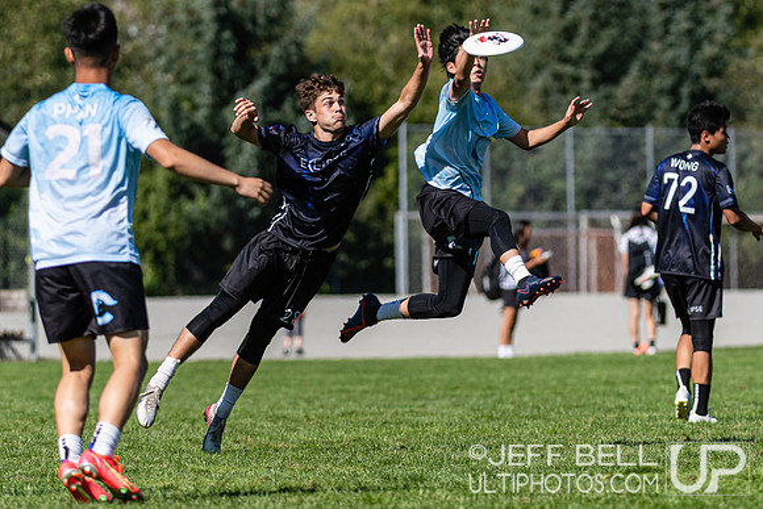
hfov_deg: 4.2
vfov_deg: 2.8
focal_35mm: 496
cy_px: 224
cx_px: 398
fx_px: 10522
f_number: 4
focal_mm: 220
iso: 100
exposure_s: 1/1000
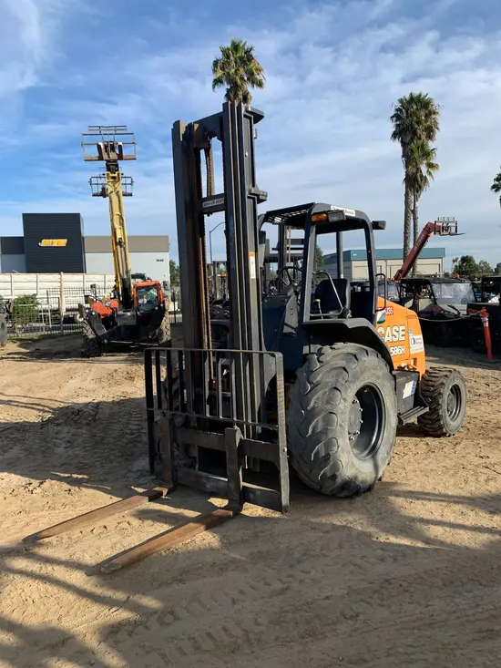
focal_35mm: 26
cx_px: 250
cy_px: 334
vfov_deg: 67.3
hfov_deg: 53.1
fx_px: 502
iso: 25
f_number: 1.8
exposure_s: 1/1610
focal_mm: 4.25
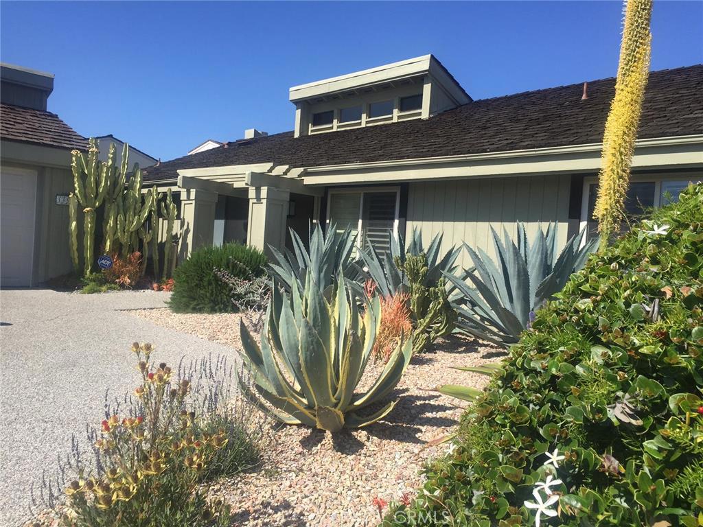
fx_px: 589
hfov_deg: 61.7
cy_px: 264
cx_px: 352
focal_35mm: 29
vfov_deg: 48.2
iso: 32
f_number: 2.2
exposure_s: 1/2083
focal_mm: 4.15
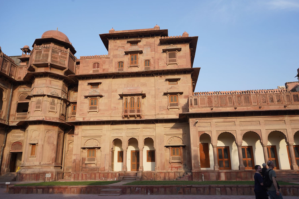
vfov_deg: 47.9
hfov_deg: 67.4
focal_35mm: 27
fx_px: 224
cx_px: 148
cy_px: 107
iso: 100
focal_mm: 24
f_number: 9
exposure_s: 1/100
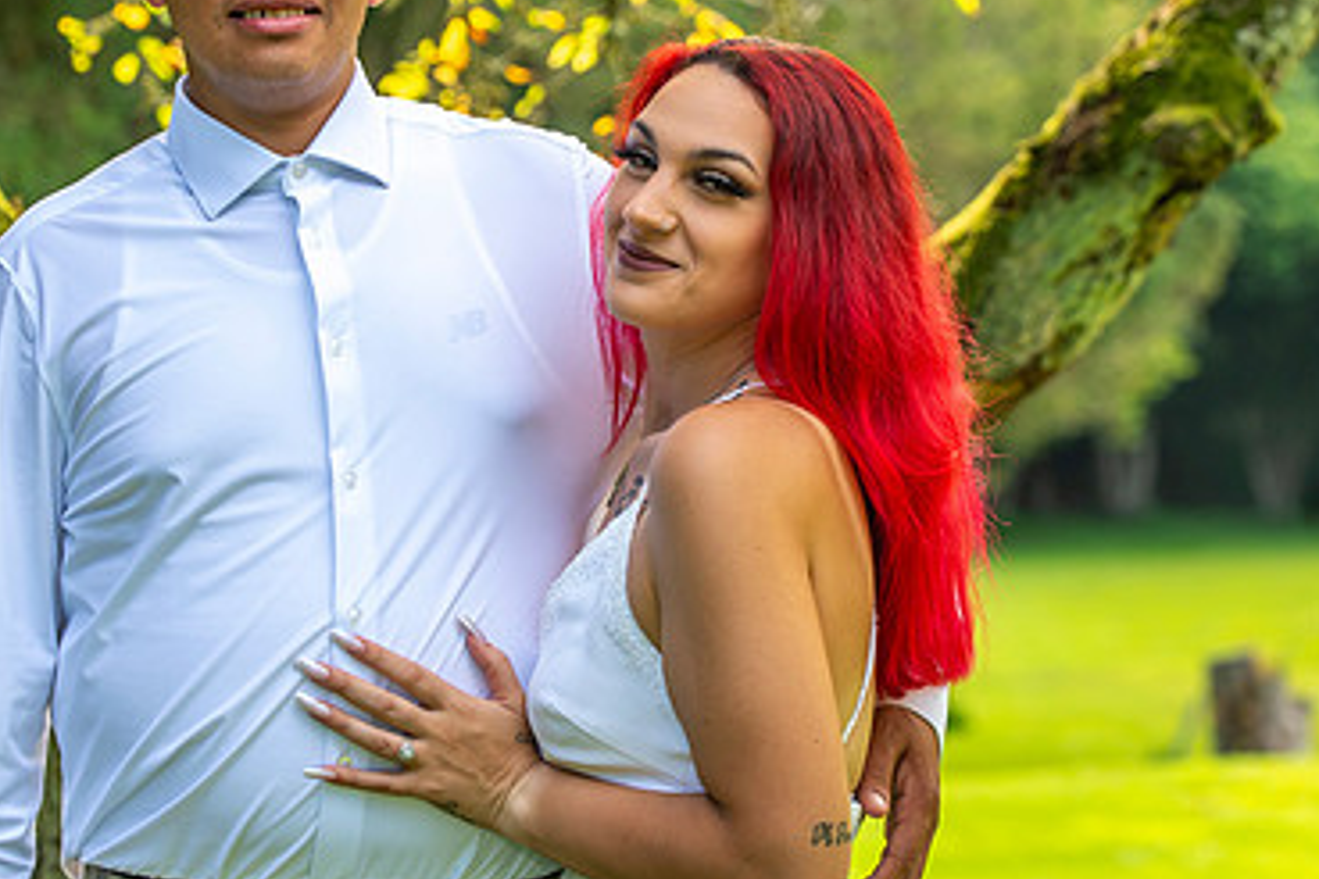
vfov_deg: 11.4
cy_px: 312
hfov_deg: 17.1
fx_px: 4396
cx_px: 606
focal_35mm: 120
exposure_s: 1/200
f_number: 3.5
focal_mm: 70
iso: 400
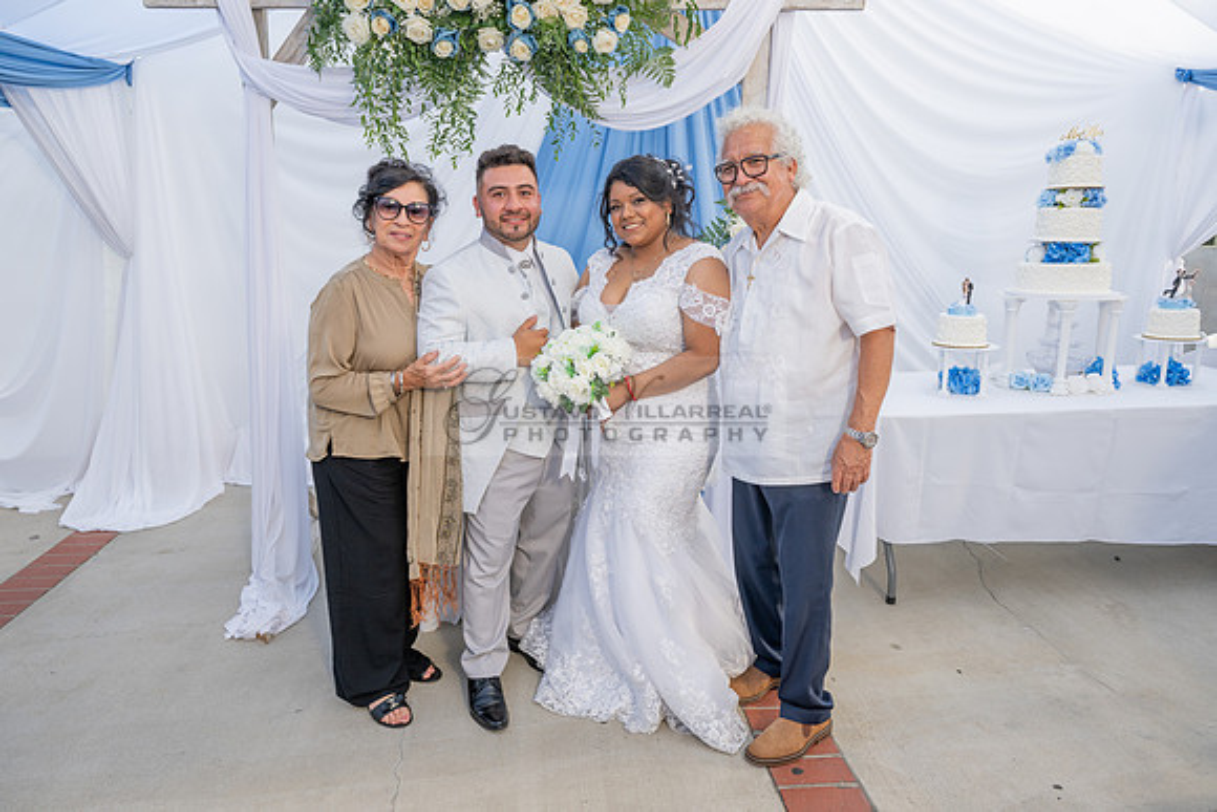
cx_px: 608
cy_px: 406
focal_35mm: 24
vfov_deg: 53.2
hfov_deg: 73.7
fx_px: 811
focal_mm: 24
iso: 200
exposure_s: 1/125
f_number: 5.6
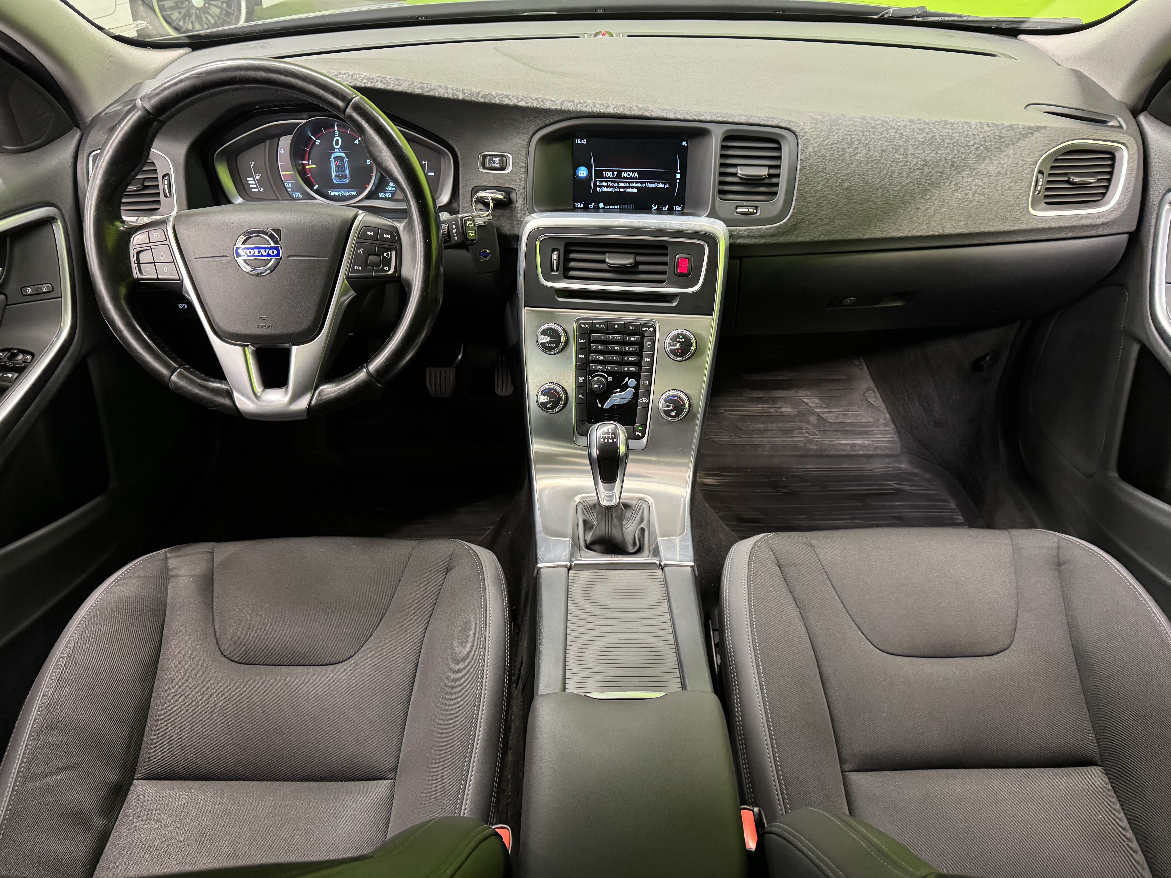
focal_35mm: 24
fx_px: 812
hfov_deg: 71.6
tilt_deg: -37.8
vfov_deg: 56.8
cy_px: 439
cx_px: 586
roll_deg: +1.1
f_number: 1.78
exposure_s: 1/33
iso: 640
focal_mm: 6.76
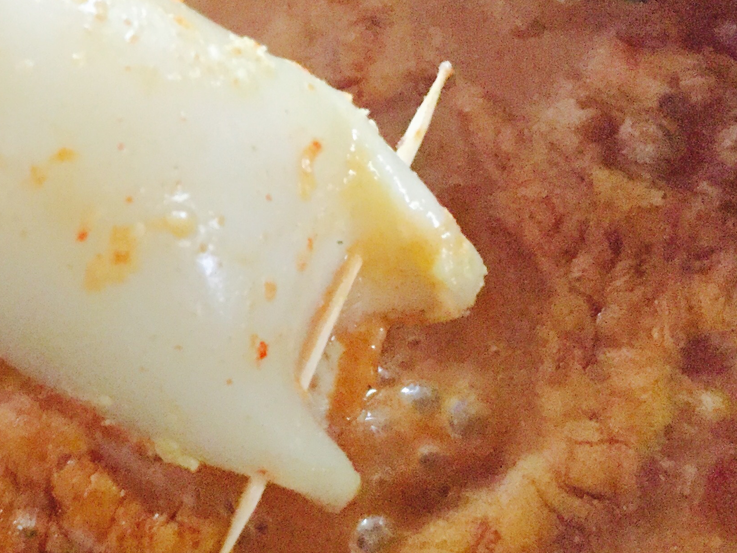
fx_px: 1235
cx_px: 82
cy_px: 298
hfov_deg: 31.7
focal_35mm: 58
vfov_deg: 25.2
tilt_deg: -65.7
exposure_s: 1/17
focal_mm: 4.15
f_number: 2.2
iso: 320
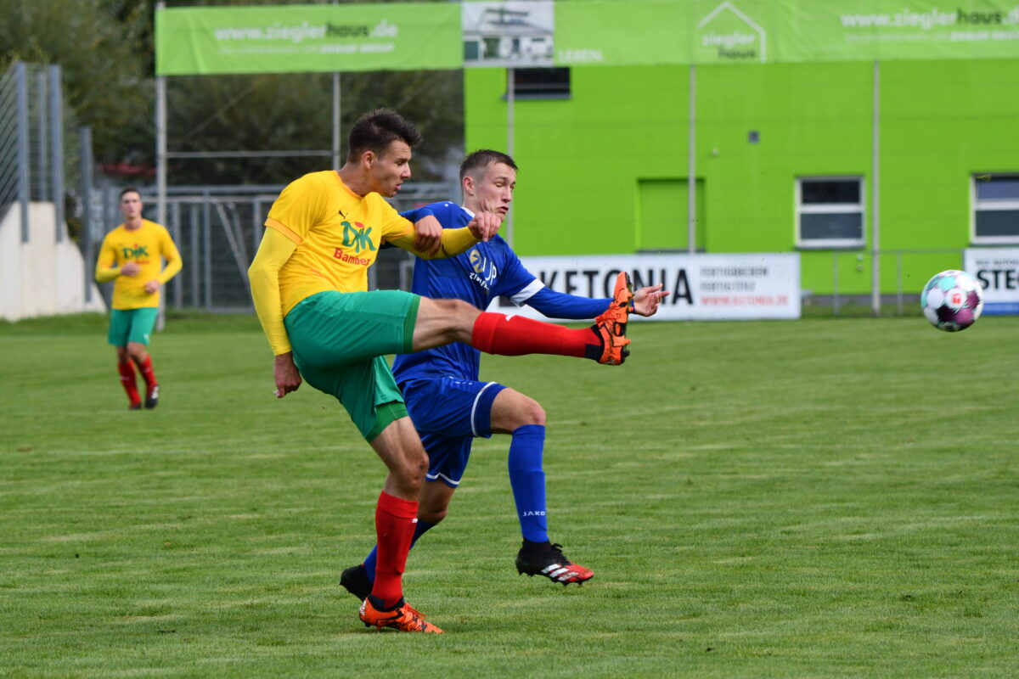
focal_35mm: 270
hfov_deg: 7.6
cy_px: 340
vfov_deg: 5.1
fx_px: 7642
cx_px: 510
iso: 400
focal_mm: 180
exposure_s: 1/1250
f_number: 5.3
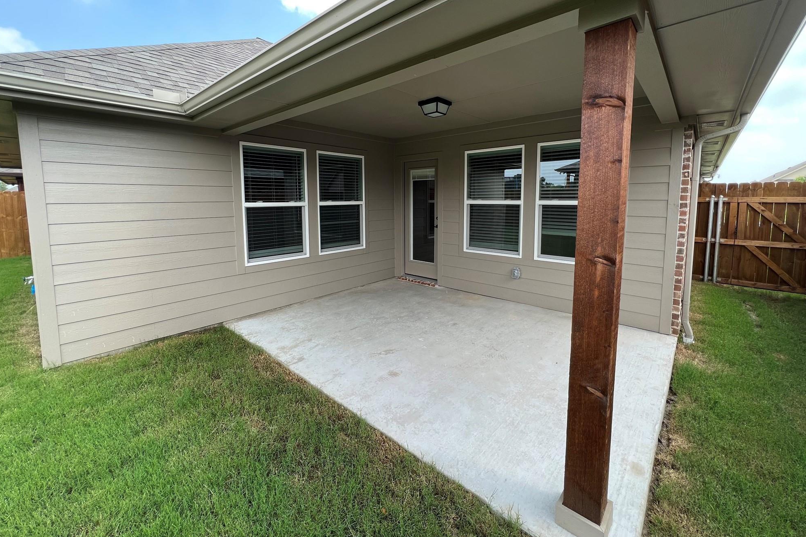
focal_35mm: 14
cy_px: 228
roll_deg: +0.0
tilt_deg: -6.0
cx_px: 402
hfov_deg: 104.2
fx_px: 313
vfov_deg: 80.7
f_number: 1.8
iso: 32
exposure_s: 1/247
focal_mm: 1.57
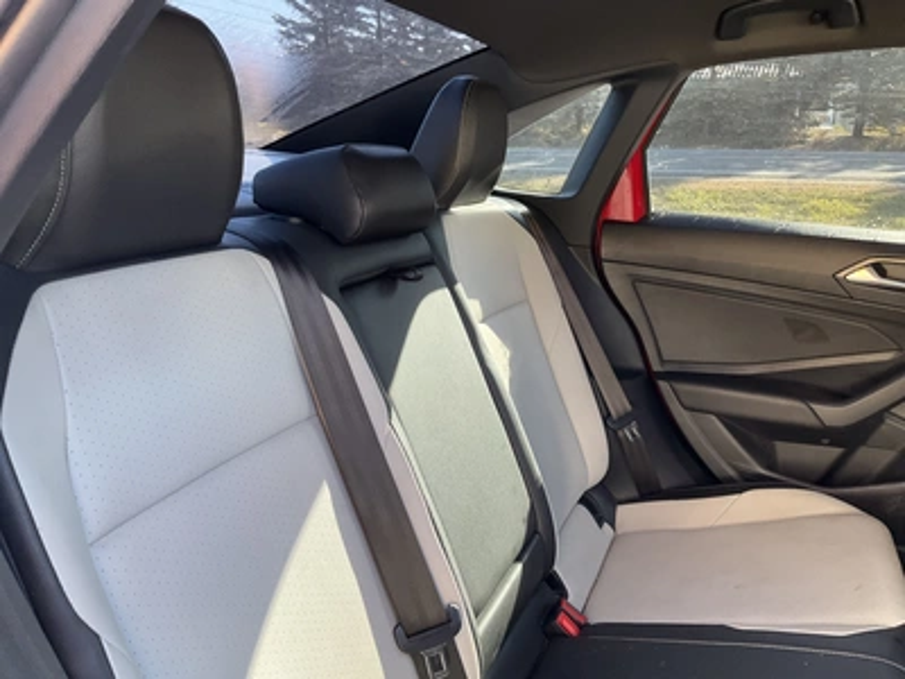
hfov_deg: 61.7
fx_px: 758
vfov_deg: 48.2
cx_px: 452
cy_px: 340
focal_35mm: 29
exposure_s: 1/80
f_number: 1.8
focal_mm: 3
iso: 64
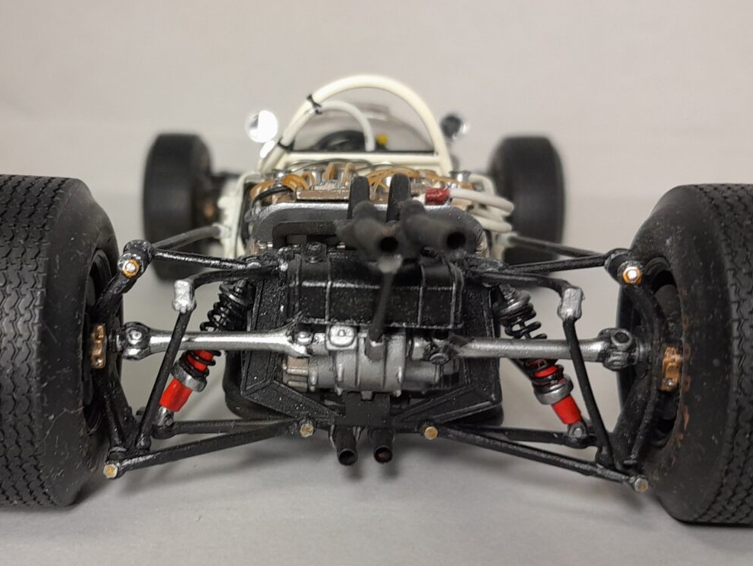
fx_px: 609
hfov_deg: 63.4
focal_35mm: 28
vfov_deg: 49.8
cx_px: 383
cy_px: 285
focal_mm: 4
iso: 80
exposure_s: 1/50
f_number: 1.8
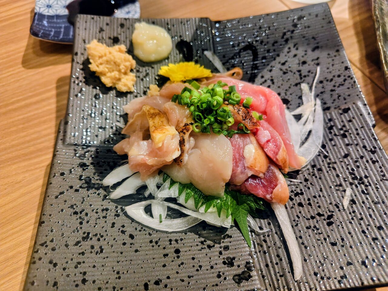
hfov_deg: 73.9
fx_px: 258
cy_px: 146
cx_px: 194
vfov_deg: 58.9
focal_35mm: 23
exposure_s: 1/50
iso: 1998
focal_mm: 5.6
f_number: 1.9
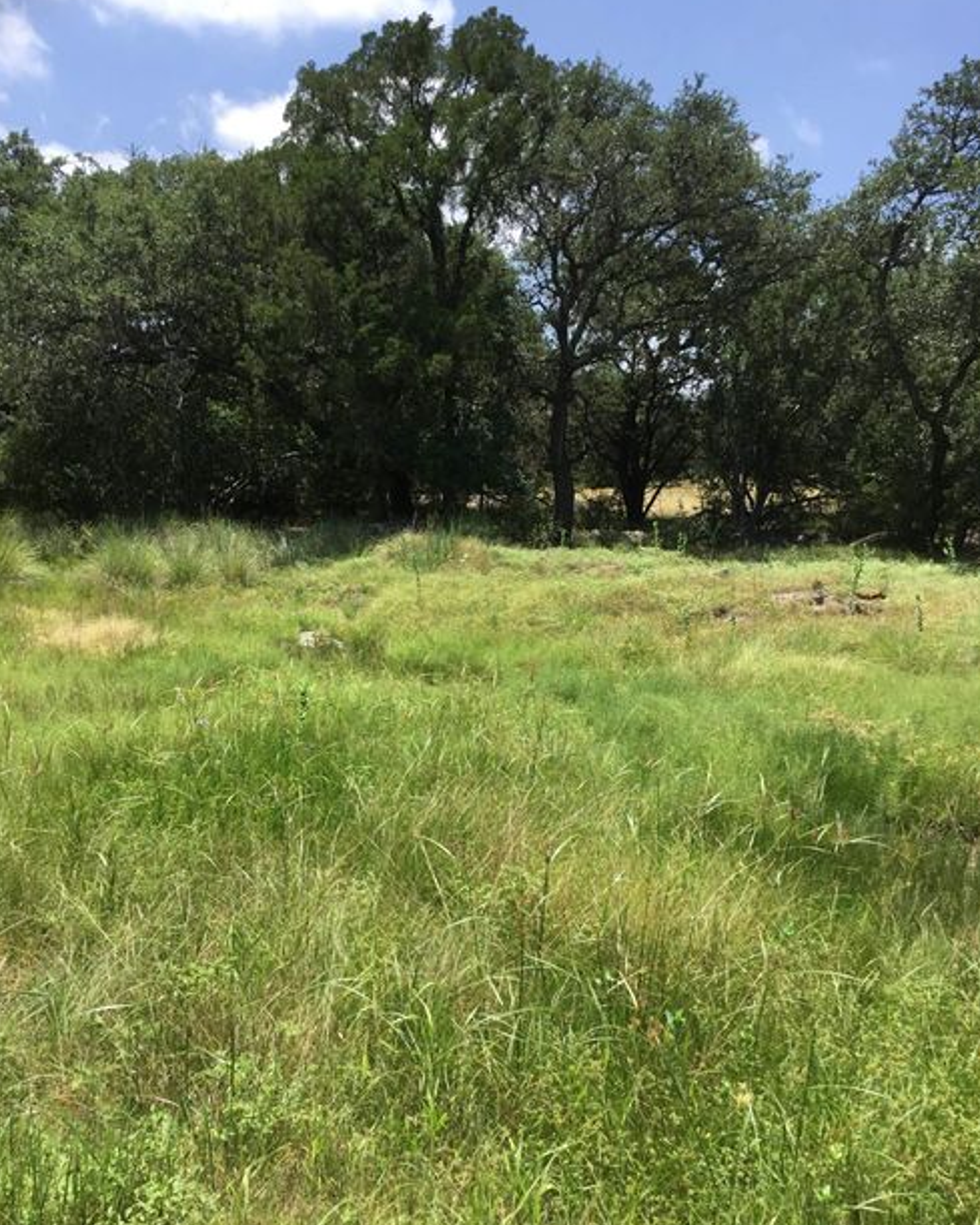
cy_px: 610
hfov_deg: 44.6
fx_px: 1196
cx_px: 485
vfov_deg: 54.2
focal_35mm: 33
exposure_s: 1/936
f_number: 2.4
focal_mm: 3.3
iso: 25
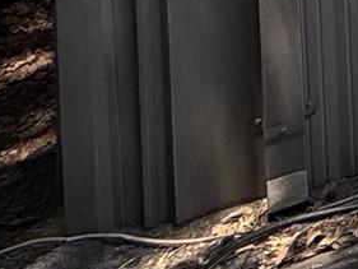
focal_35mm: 102
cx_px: 1128
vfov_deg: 10.8
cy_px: -487
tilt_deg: +0.4
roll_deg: +1.6
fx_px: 1055
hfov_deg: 10.8
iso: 50
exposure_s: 1/631
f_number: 2.2
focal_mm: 2.22
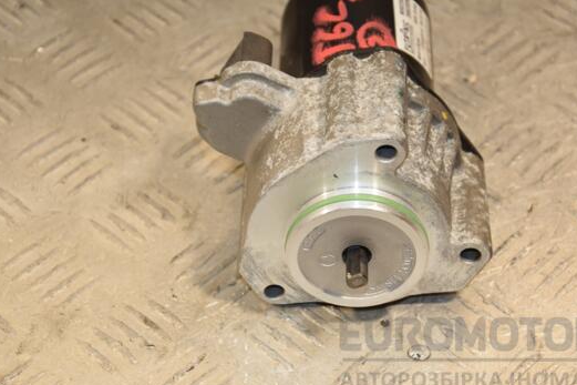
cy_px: 186
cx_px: 319
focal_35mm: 114
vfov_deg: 12.0
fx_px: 1826
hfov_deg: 17.9
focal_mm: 66
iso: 800
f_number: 5.6
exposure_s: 1/200
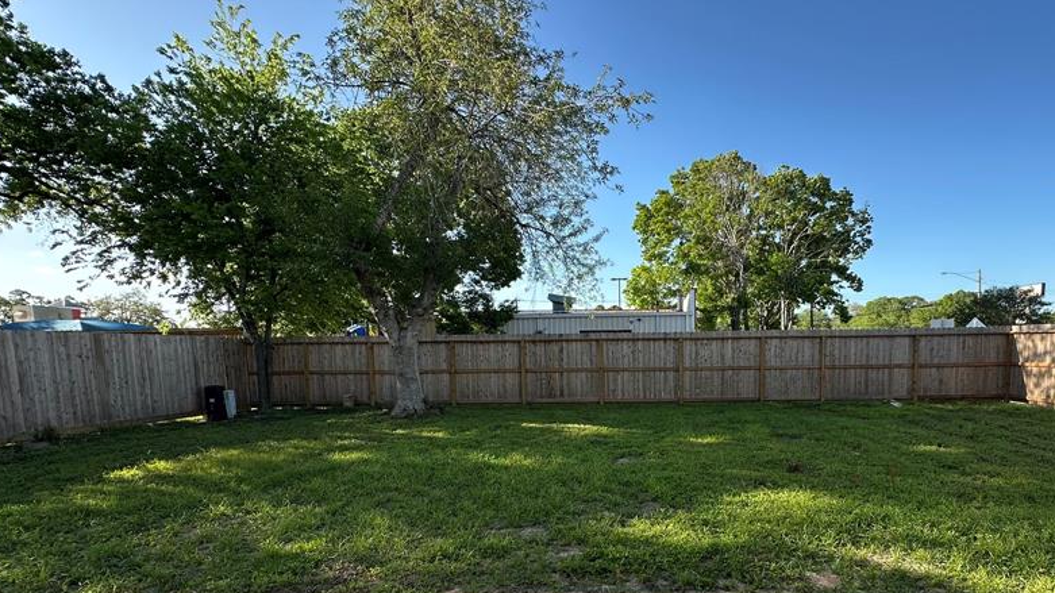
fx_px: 559
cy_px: 409
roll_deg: +0.6
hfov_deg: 85.6
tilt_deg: -5.5
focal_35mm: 20
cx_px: 629
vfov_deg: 54.4
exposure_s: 1/358
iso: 40
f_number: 2.2
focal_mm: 2.22
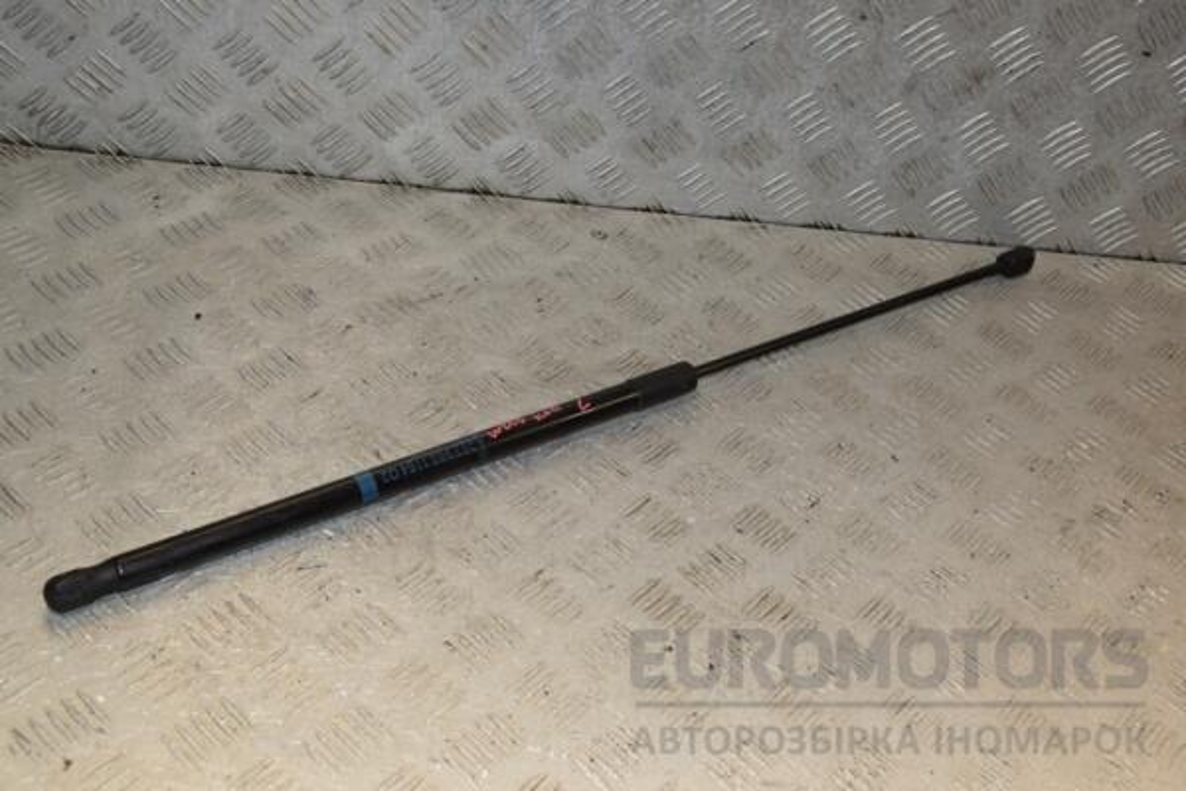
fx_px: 1482
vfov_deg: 29.9
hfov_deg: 43.6
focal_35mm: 45
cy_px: 396
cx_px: 593
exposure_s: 1/200
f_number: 10
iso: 800
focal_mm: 30
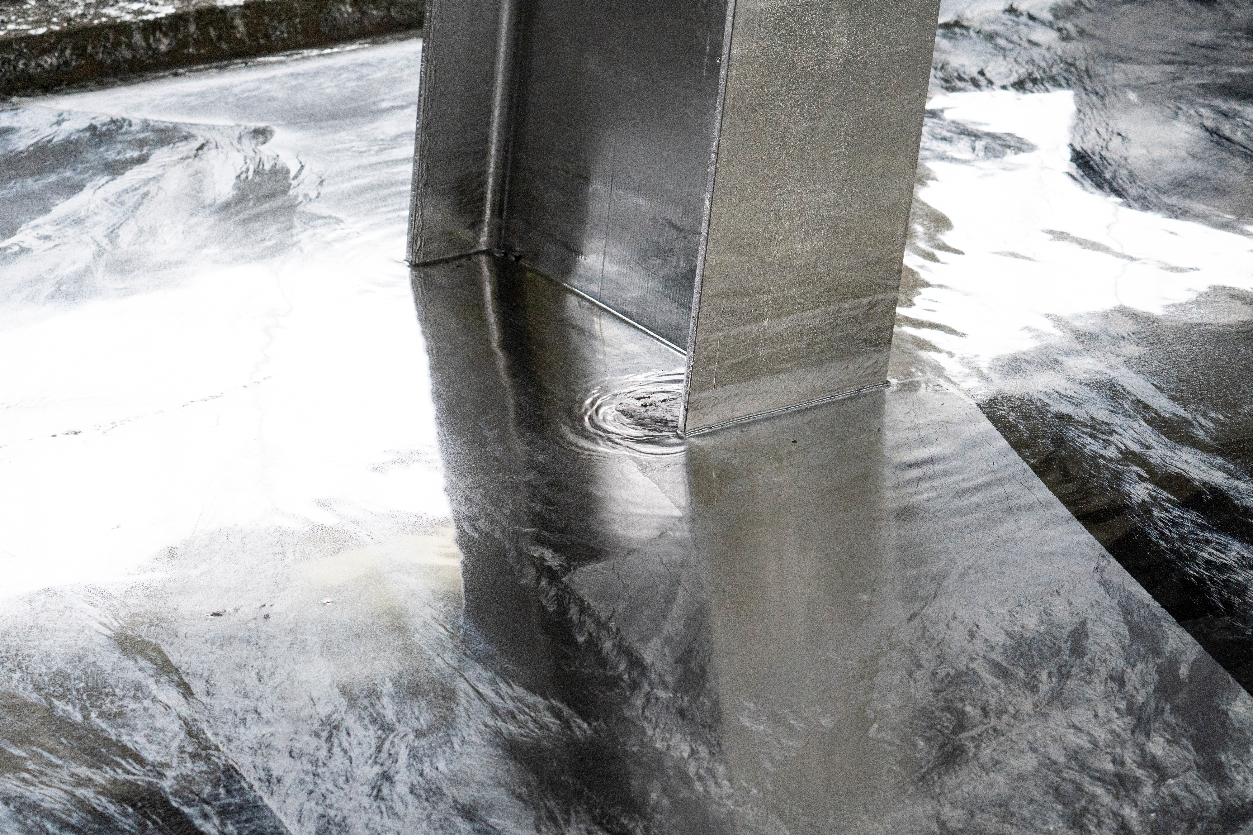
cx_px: 626
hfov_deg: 27.0
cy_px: 418
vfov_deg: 18.2
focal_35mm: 75
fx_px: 2610
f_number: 6.3
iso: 1600
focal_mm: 50
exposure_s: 1/200
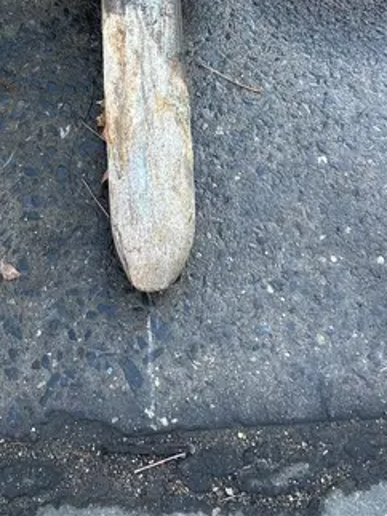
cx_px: 109
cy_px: -31
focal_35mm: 59
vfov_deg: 29.9
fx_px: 880
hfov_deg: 24.6
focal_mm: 5.7
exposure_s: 1/208
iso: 40
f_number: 1.5
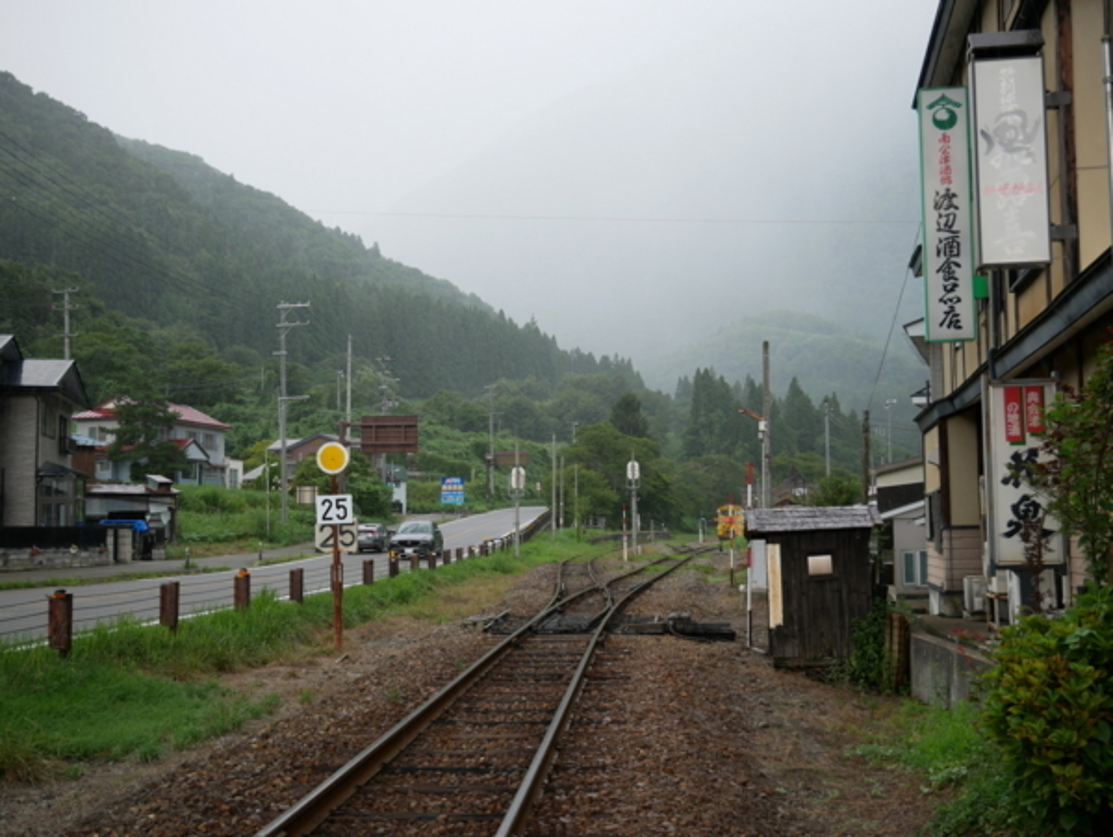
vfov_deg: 32.9
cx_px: 556
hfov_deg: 42.9
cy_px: 418
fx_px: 1416
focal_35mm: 44
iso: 200
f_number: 4.5
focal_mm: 22
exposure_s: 1/125
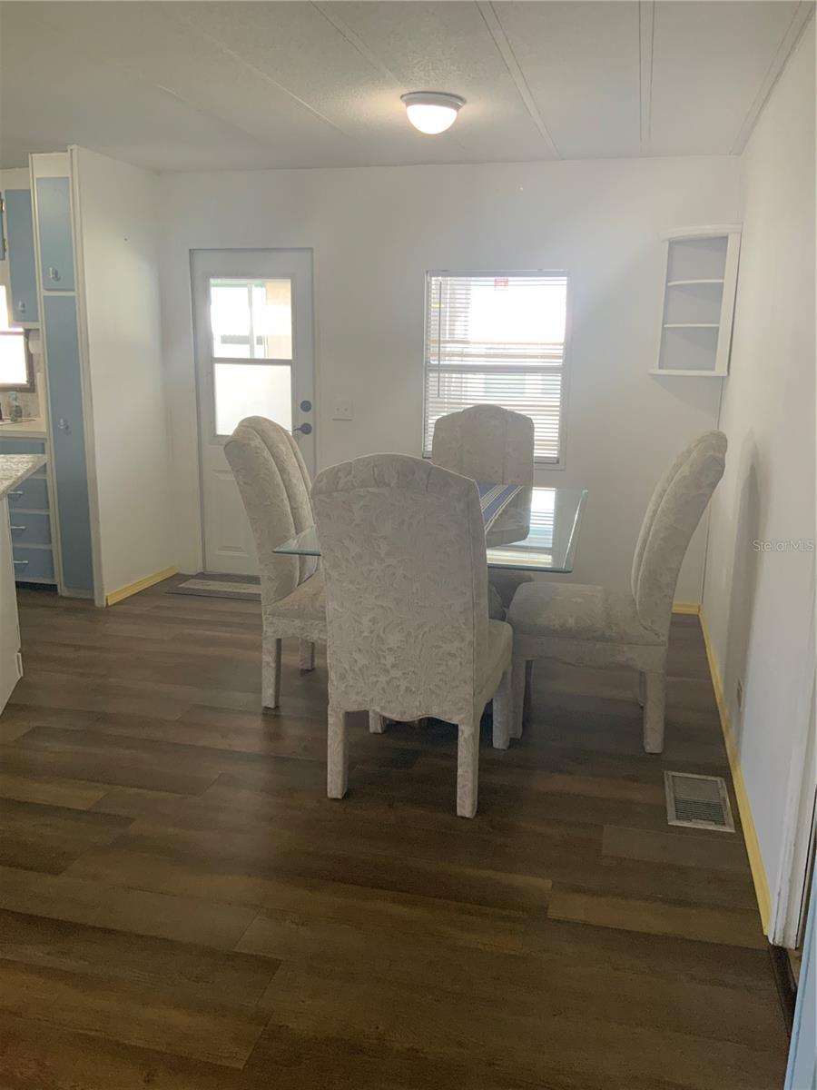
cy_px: 545
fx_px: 913
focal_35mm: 29
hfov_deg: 48.2
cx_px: 408
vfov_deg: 61.7
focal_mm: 3
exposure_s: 1/60
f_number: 1.8
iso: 64
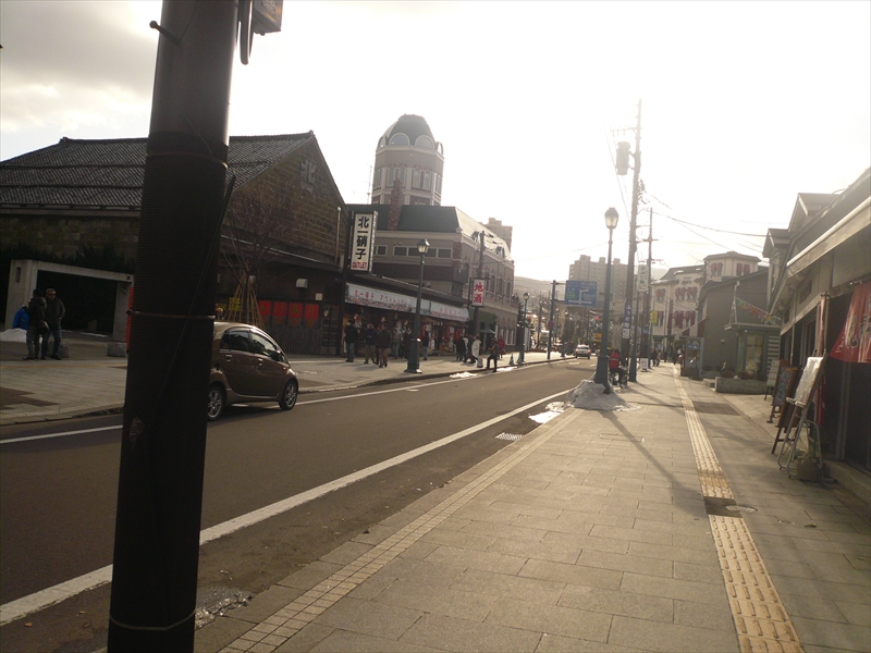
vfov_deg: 49.7
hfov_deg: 63.4
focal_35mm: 28
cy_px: 326
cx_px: 436
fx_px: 705
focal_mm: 4.6
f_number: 8
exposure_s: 1/200
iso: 100
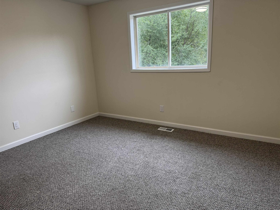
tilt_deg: -14.2
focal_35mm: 24
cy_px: 105
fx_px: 194
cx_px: 140
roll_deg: +2.4
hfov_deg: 71.6
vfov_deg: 56.8
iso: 200
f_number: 1.78
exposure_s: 1/120
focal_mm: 6.76
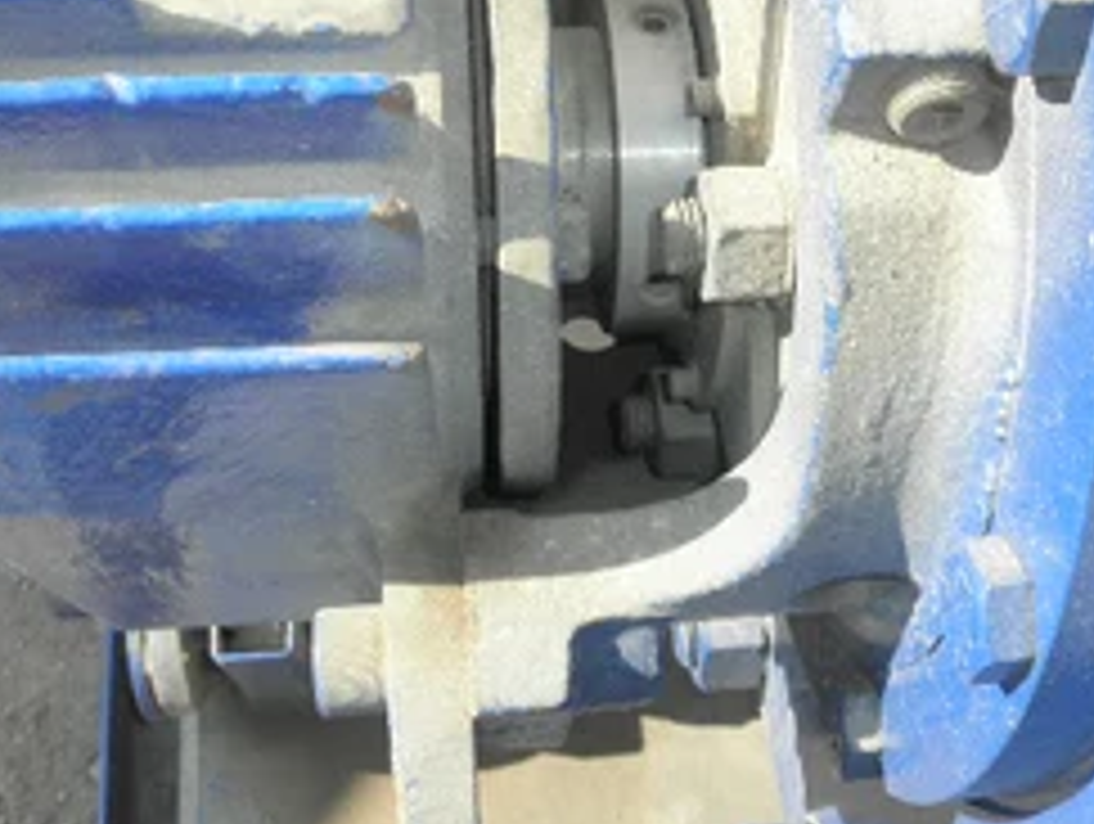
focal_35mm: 46
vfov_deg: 31.4
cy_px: 293
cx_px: 675
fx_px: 1456
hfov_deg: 40.9
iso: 64
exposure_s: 1/320
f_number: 3
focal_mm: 5
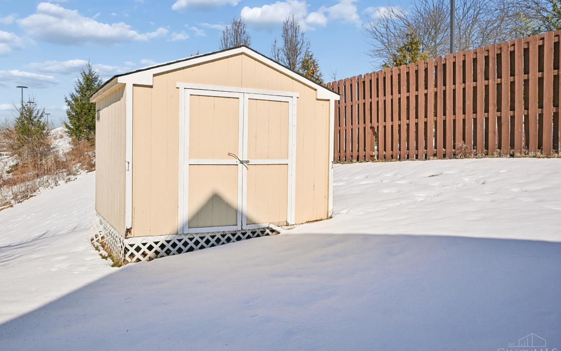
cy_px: 151
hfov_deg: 70.0
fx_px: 397
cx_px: 238
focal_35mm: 26
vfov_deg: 47.5
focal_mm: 22
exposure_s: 1/3200
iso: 400
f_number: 8
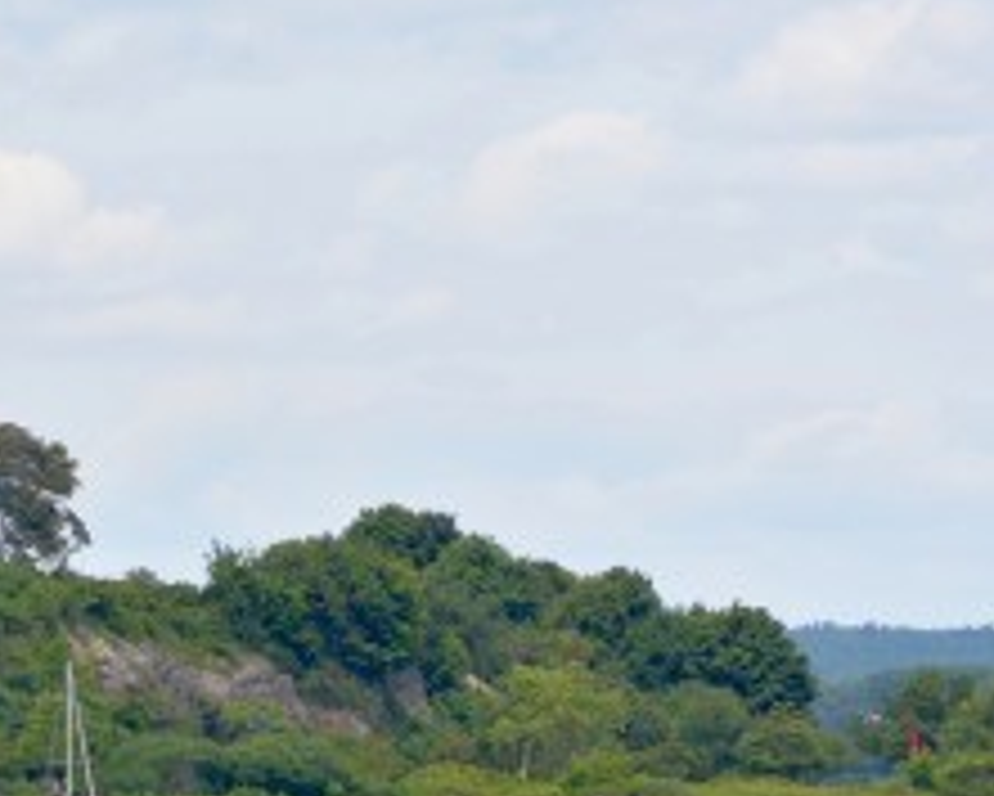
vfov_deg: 2.4
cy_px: 711
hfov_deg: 3.0
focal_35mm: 635
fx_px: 18689
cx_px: 49
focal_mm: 110
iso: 180
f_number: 5.6
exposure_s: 1/800
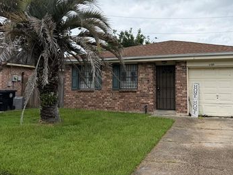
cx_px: 147
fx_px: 236
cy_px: 73
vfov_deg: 40.5
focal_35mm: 35
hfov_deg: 52.0
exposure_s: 1/3759
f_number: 1.78
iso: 80
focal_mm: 6.76
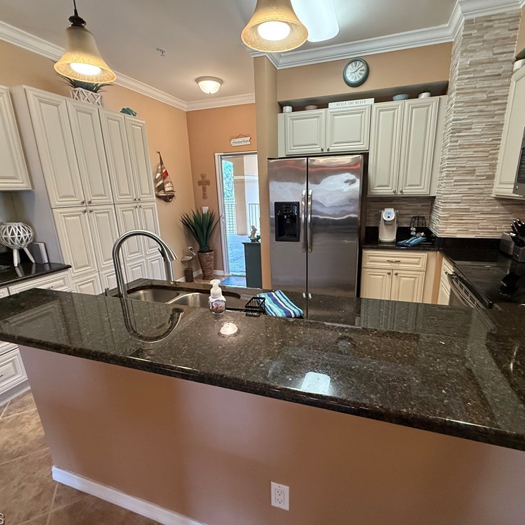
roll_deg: +1.3
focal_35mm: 17
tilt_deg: -13.9
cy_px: 264
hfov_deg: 83.9
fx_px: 292
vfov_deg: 84.0
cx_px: 279
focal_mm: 2.22
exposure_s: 1/120
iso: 640
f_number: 2.2
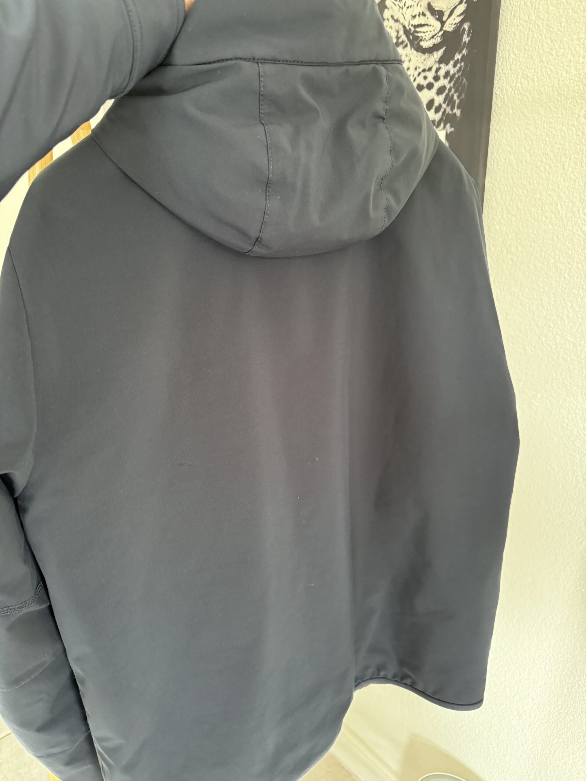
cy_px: 390
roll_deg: +0.3
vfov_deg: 71.6
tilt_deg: -18.5
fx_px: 542
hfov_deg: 56.8
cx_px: 293
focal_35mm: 24
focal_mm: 6.76
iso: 800
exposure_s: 1/60
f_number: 1.78
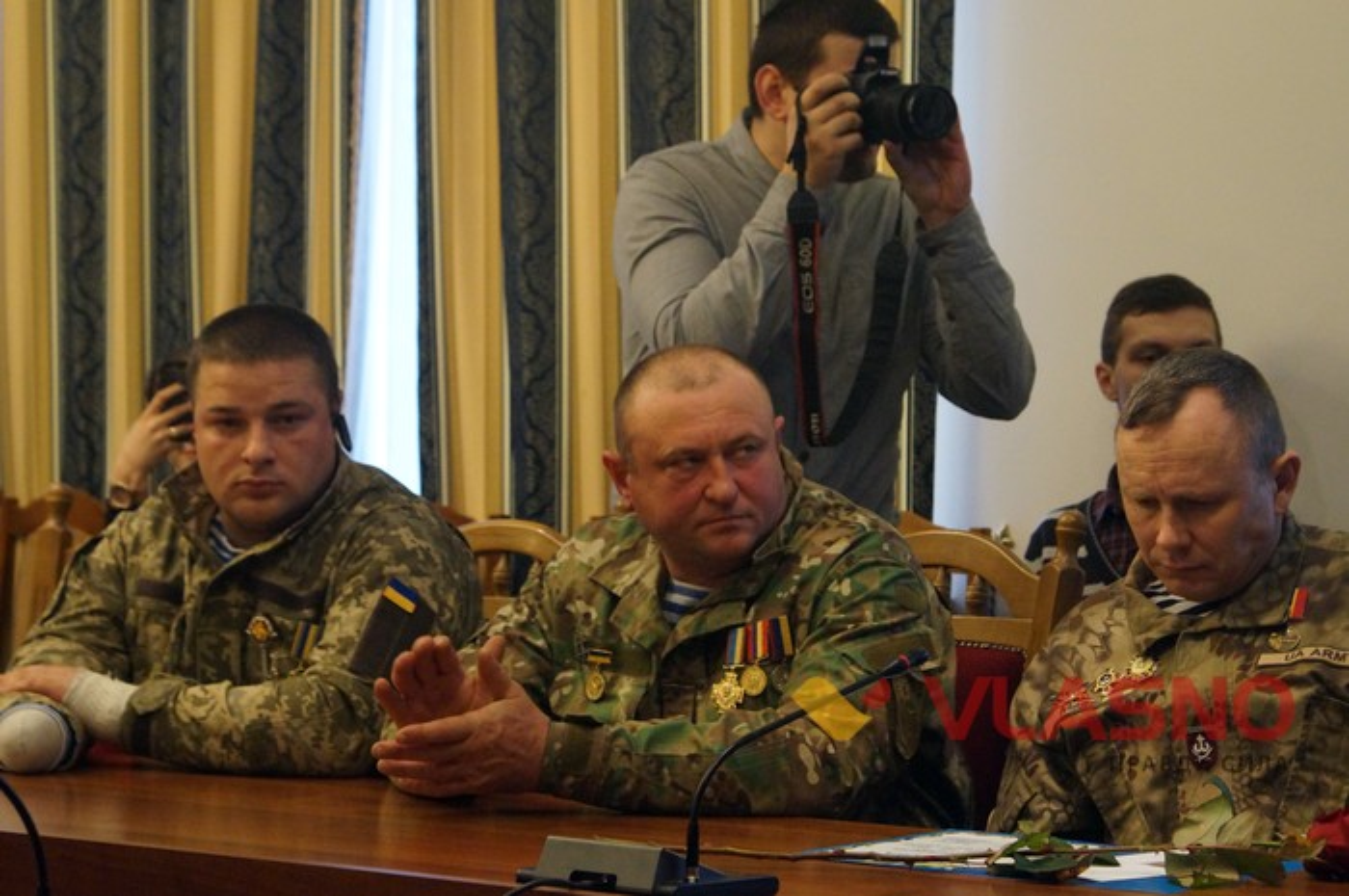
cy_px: 448
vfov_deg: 15.2
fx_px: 3369
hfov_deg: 22.6
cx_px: 674
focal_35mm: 90
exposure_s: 1/80
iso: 3200
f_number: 5.6
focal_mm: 60
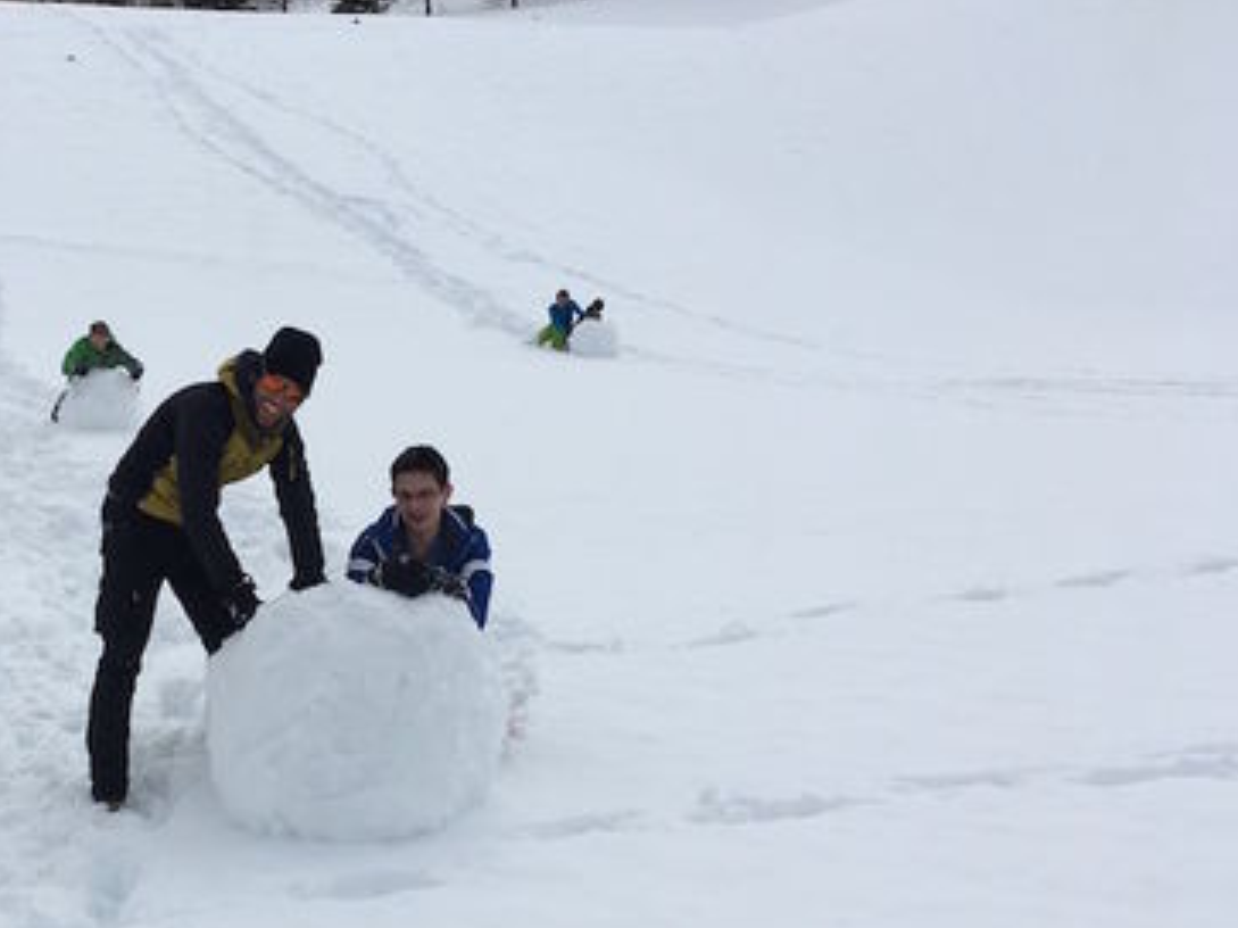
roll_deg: +0.2
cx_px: 242
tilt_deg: -8.3
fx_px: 1716
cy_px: 594
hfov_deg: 38.2
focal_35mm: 48
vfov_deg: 30.1
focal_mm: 4.15
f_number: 2.2
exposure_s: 1/4525
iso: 25
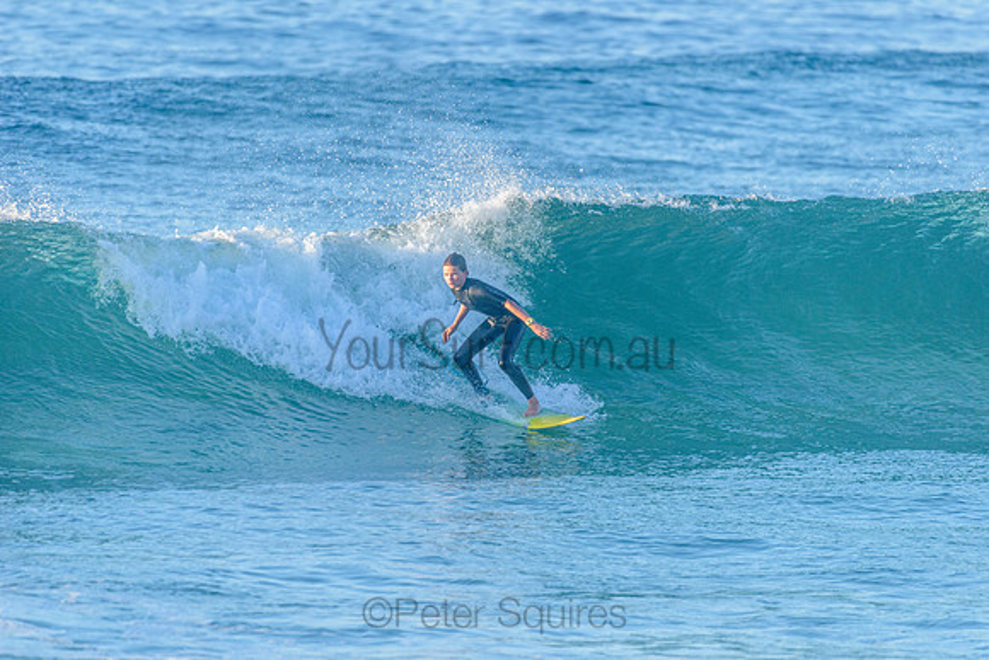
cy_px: 330
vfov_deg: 2.8
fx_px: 13739
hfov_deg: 4.1
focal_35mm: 500
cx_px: 494
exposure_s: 1/2000
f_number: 5.6
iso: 720
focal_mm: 500
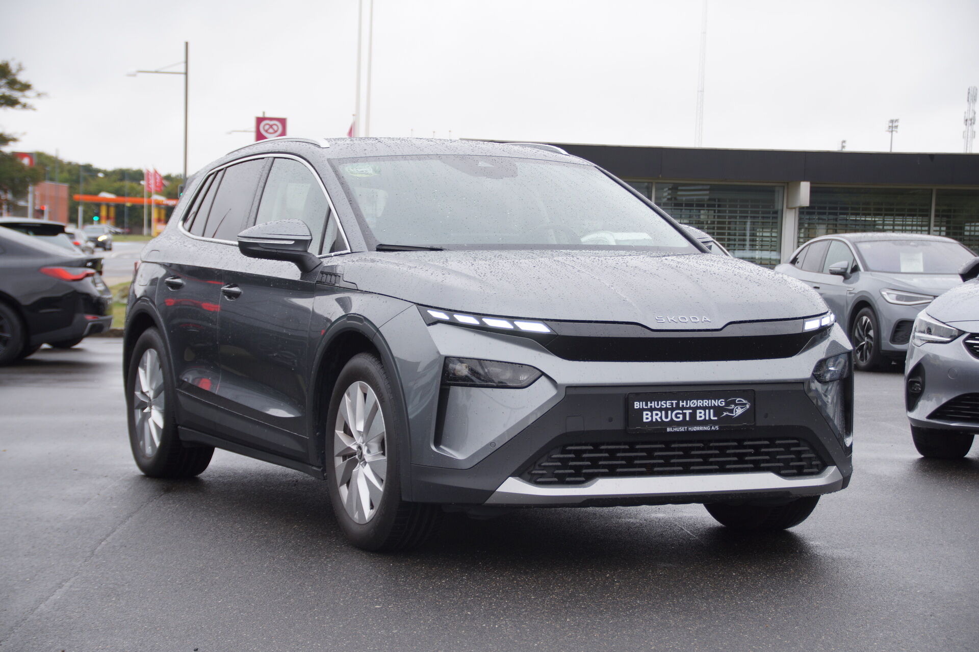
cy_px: 326
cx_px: 490
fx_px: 2242
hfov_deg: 24.6
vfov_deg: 16.5
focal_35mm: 82
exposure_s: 1/100
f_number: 5
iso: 100
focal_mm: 55
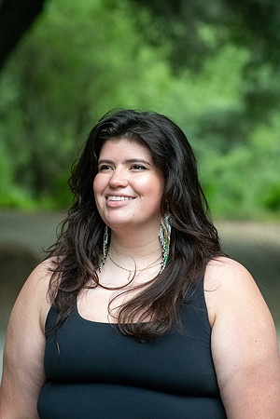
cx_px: 140
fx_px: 3675
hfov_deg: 4.4
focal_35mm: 315
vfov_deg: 6.5
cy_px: 210
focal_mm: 210
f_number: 10
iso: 6400
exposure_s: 1/500
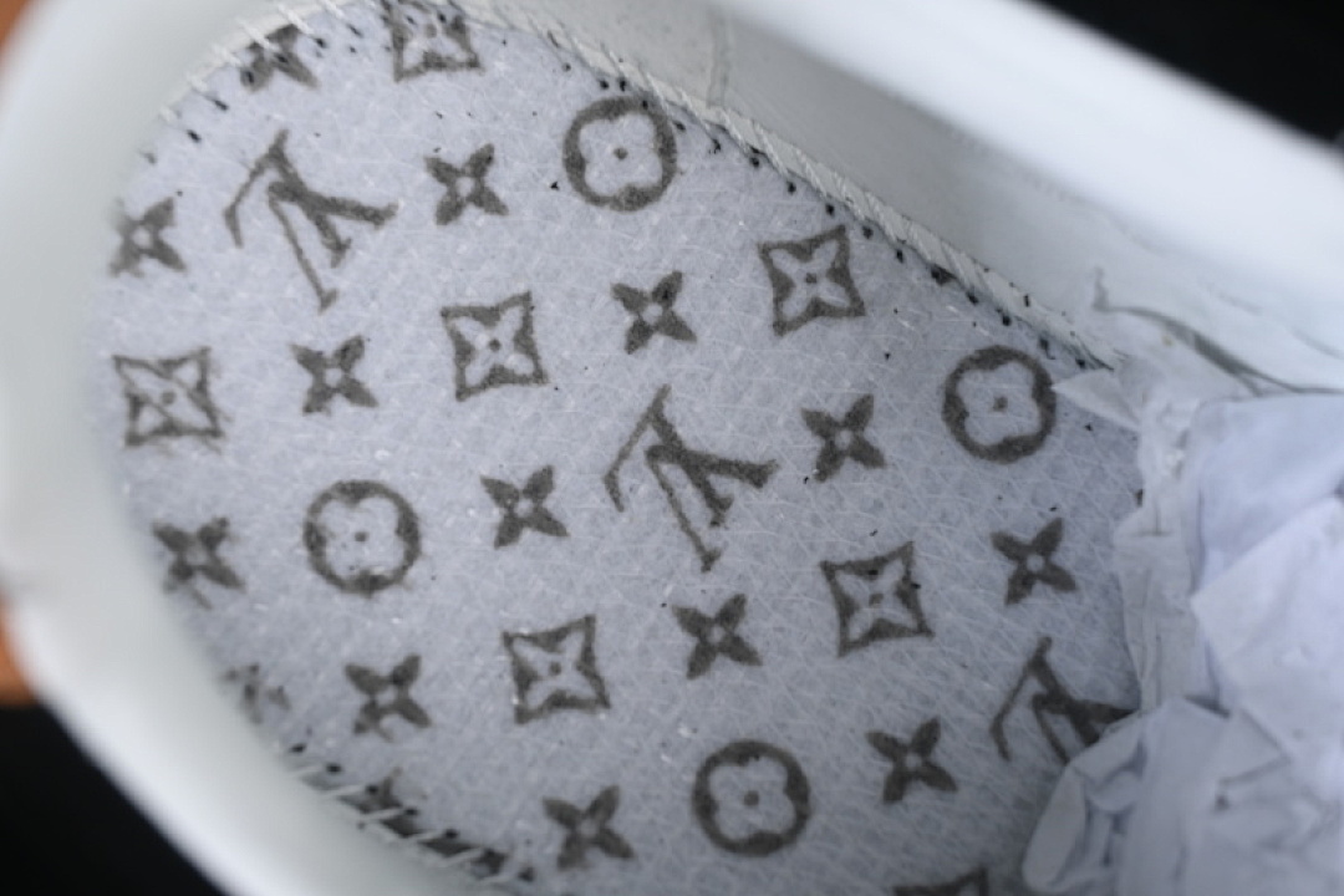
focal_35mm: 75
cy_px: 448
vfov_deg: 18.2
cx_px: 672
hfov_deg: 27.0
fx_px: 2800
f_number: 6.3
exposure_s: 1/50
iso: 160
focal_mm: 50
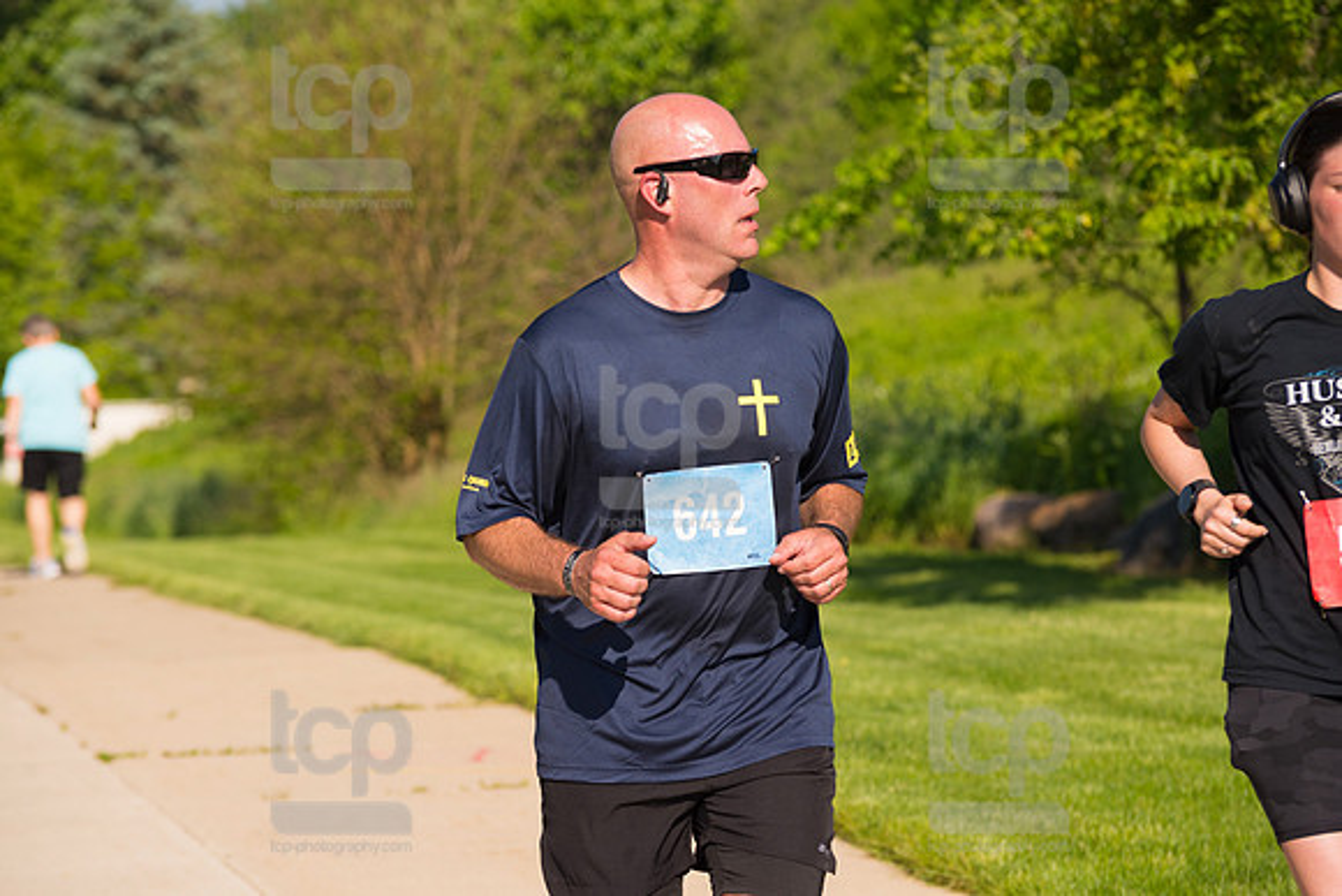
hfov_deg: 14.2
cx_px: 671
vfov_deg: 9.5
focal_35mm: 145
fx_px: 5406
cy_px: 448
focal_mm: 145
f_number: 5.6
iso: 400
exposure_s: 1/2000
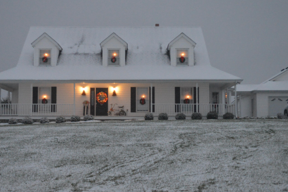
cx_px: 129
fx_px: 500
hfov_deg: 32.1
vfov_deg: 21.6
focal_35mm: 63
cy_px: 103
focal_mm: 35
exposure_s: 1/60
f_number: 5
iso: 3200
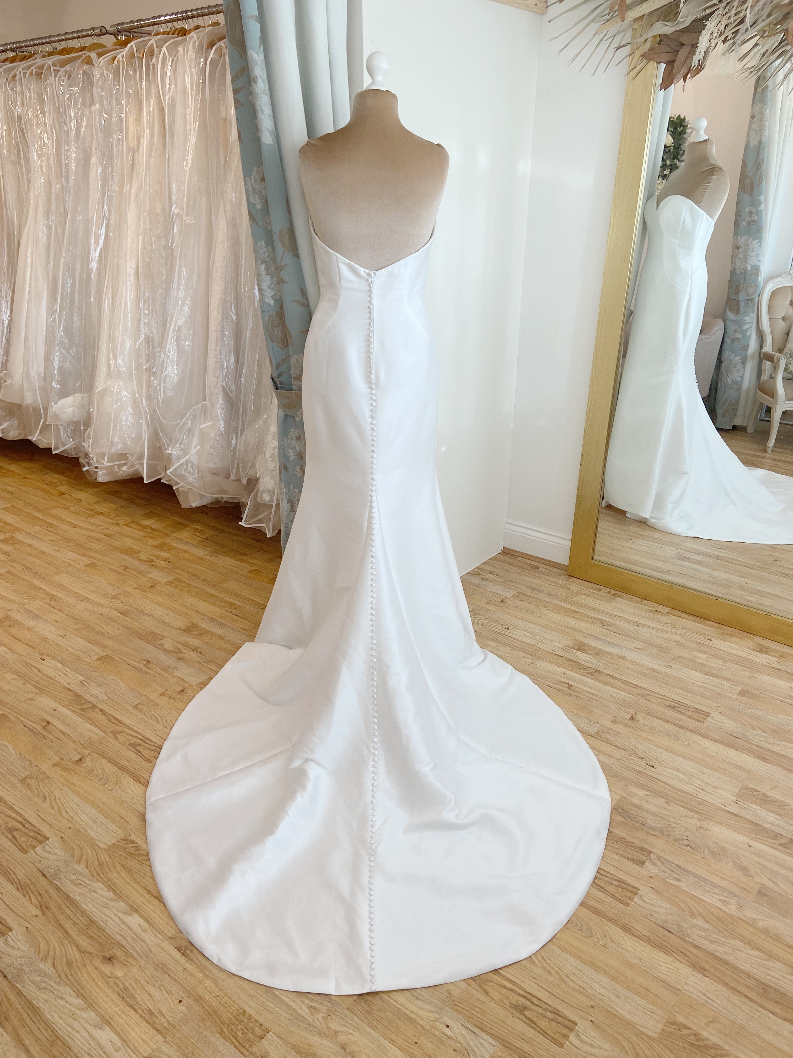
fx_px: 794
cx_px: 396
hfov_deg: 53.1
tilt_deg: -22.5
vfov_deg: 67.3
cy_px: 529
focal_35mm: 26
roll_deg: +0.8
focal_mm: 4.25
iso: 64
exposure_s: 1/122
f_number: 1.8
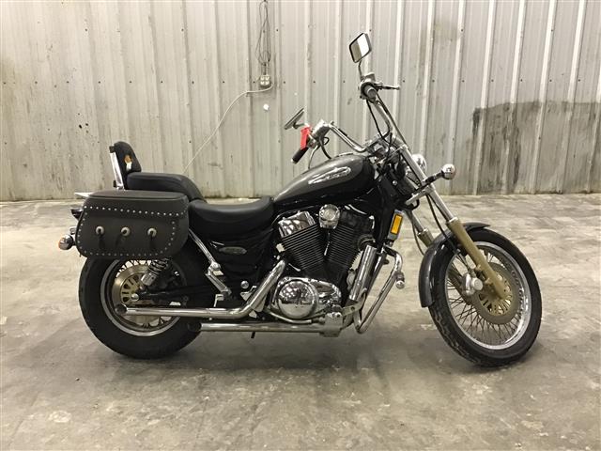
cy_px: 226
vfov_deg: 45.4
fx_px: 538
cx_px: 300
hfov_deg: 58.4
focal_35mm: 31
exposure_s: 1/20
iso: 200
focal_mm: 3.3
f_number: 2.4
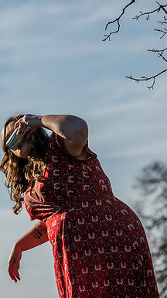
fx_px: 1869
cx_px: 7
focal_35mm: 237
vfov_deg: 9.1
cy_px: 149
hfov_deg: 5.1
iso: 50
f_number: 4.5
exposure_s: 1/1600
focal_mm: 150
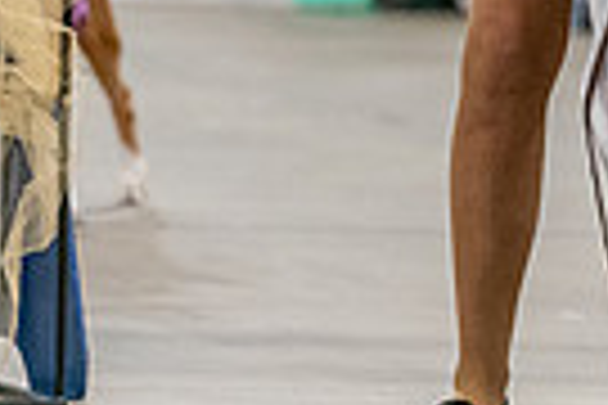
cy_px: -146
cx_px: 698
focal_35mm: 736
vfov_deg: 1.9
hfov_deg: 2.8
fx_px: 12429
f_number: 3.5
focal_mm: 171
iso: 6400
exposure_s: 1/250
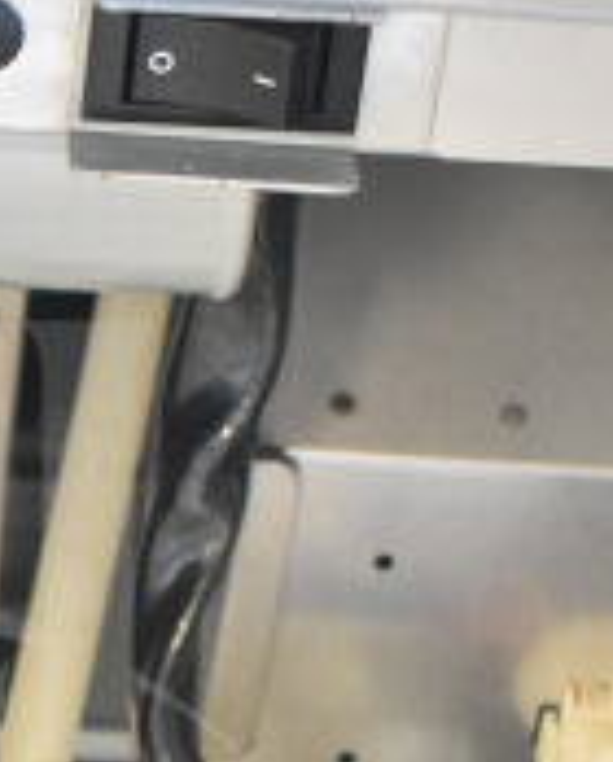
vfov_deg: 10.4
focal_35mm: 184
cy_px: 666
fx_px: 4169
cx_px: -245
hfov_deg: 8.3
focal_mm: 25
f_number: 4
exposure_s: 1/40
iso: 4000
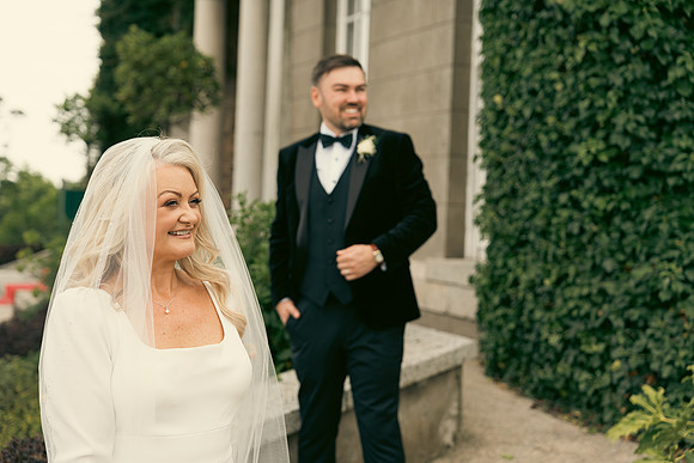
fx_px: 1292
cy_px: 232
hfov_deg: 30.1
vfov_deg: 20.3
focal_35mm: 67
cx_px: 347
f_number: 3.5
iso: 125
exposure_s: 1/400
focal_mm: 67
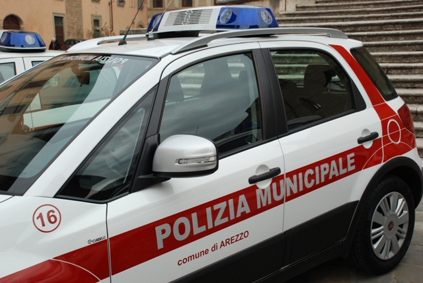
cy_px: 142
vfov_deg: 29.0
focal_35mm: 46
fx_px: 547
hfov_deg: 42.3
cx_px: 212
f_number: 8
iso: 400
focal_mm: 31
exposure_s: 1/250
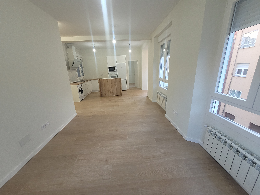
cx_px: 130
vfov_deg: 89.9
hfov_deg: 106.2
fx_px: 98
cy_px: 98
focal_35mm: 13
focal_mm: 1.74
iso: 125
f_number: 2.2
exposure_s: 1/50
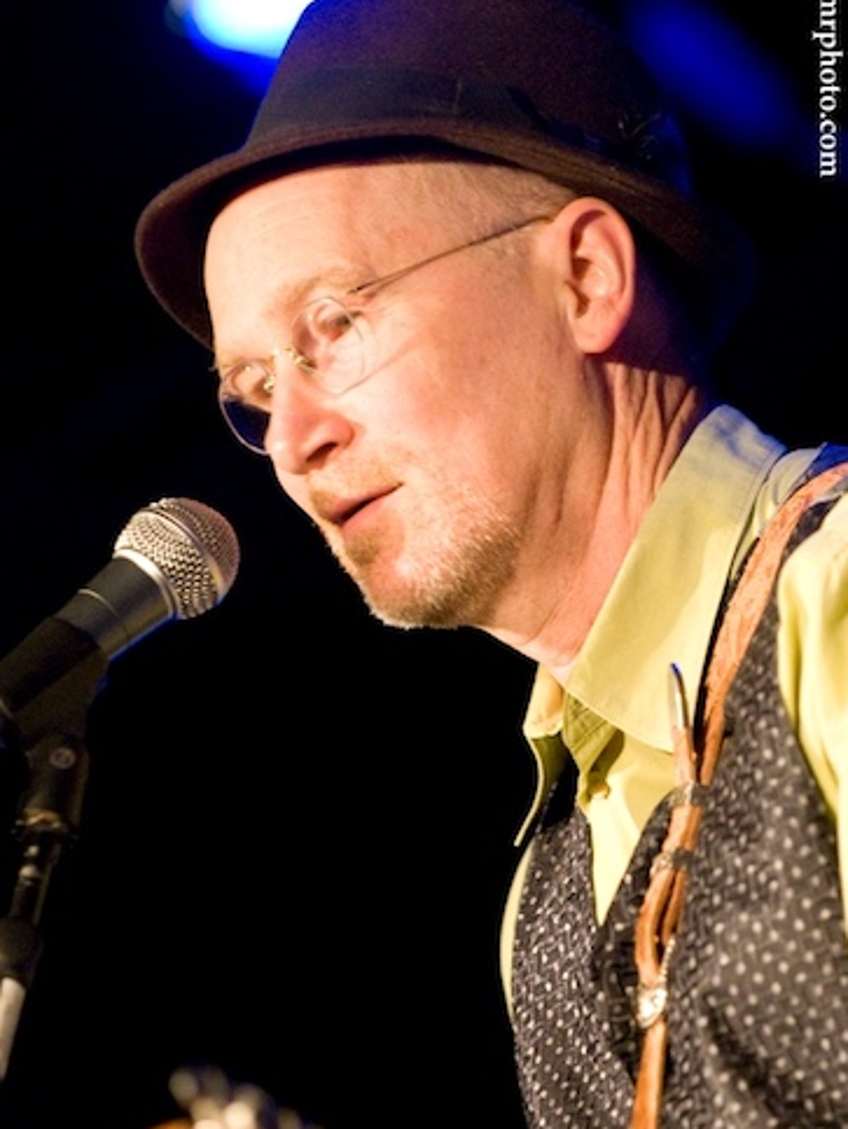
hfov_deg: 9.1
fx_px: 5350
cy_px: 514
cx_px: 425
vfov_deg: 12.0
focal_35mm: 164
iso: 5000
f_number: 2.8
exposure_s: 1/125
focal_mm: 150
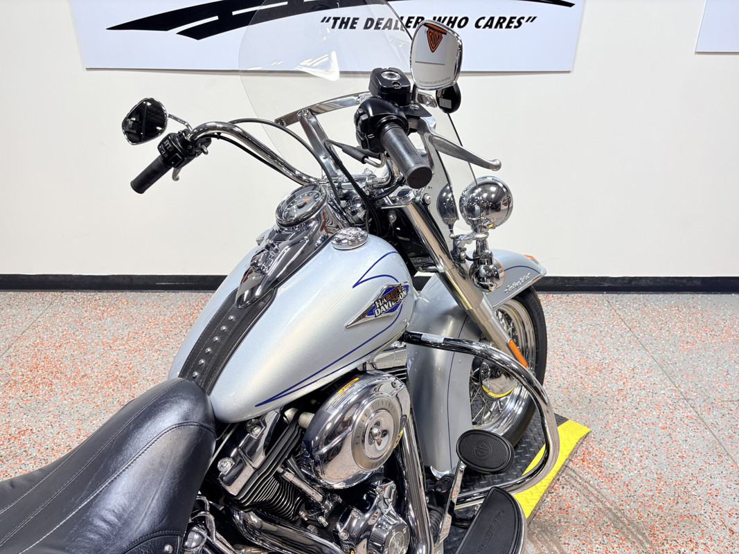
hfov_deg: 67.3
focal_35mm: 26
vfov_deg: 53.1
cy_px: 277
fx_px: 555
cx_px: 370
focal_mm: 5.96
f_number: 1.6
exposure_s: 1/126
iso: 40
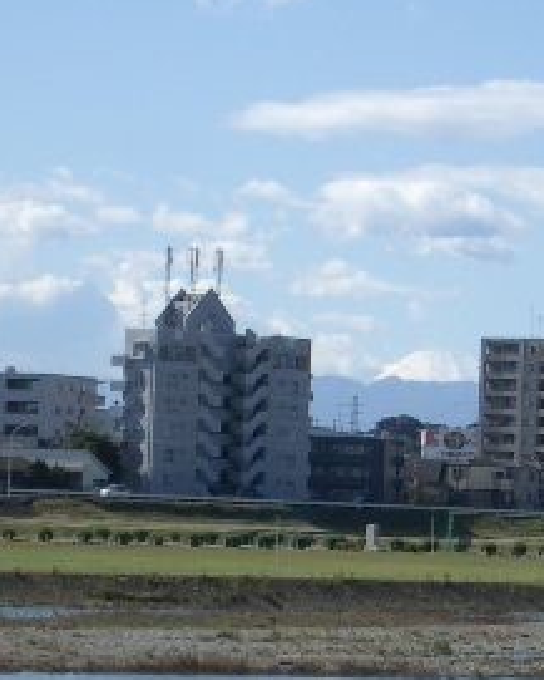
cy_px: 376
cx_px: 454
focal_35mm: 212
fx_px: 4264
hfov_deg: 7.3
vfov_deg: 9.1
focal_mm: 17.4
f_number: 4.8
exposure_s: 1/640
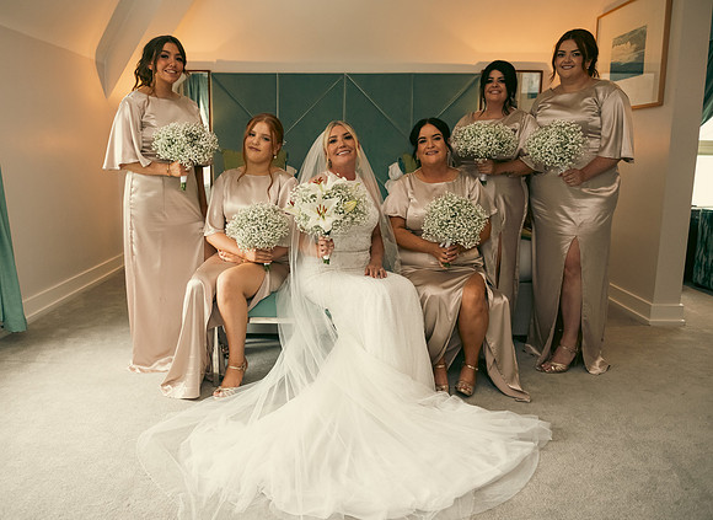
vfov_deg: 50.4
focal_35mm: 27
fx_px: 552
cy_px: 260
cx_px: 323
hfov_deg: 65.6
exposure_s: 1/160
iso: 800
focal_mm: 24
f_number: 3.5
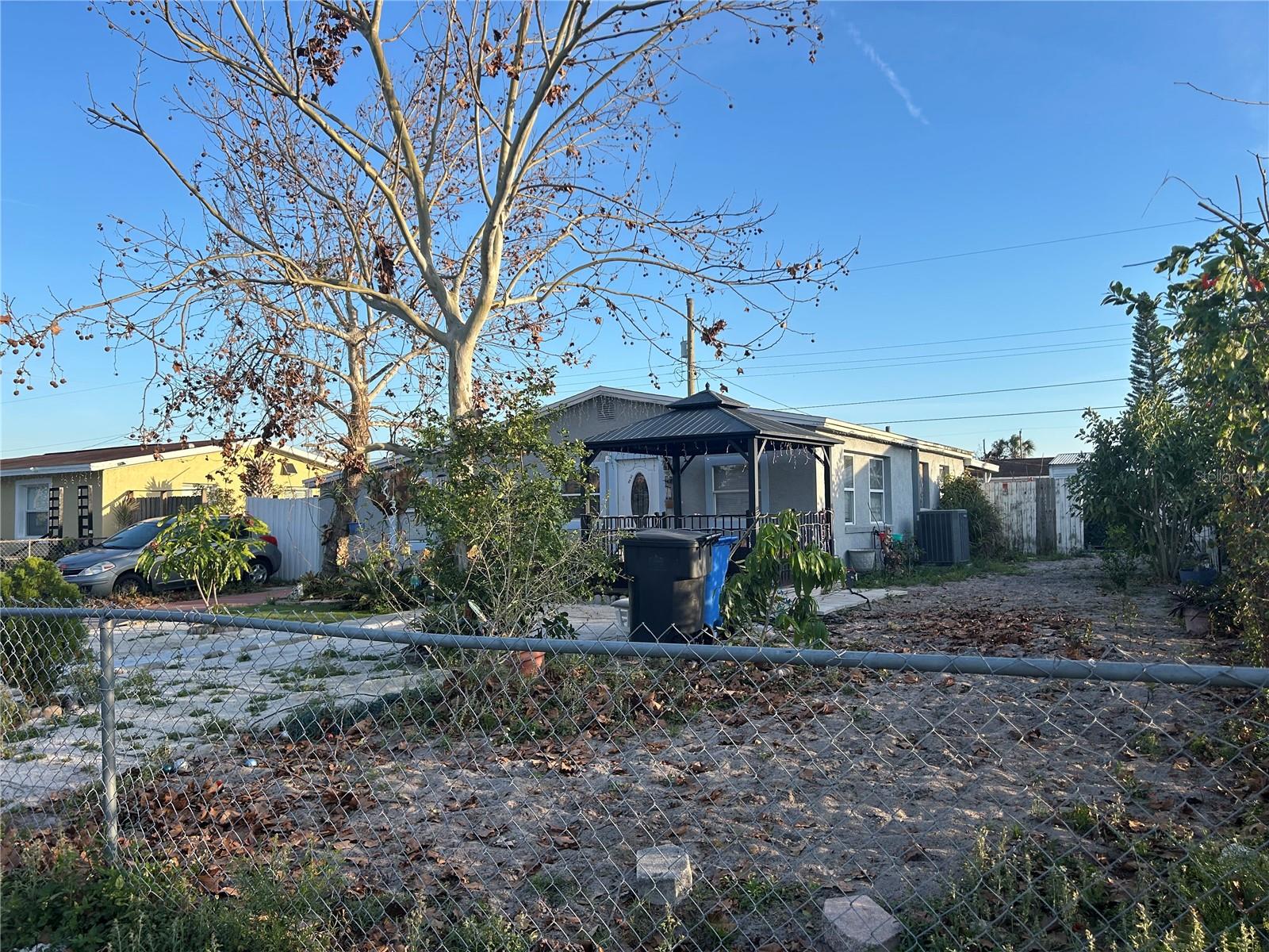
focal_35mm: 26
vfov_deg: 53.1
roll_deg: +1.2
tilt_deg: +2.9
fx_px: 953
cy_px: 476
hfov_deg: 67.3
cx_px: 634
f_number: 1.5
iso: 50
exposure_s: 1/1669
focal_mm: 5.7
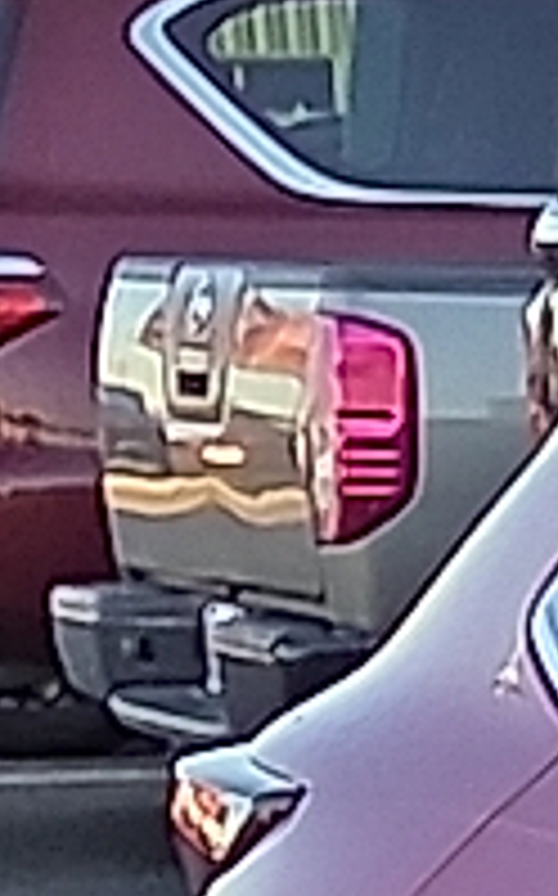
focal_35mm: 384
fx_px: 9364
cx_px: 3492
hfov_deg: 3.1
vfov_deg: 5.4
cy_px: 1797
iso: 25
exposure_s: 1/476
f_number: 1.8
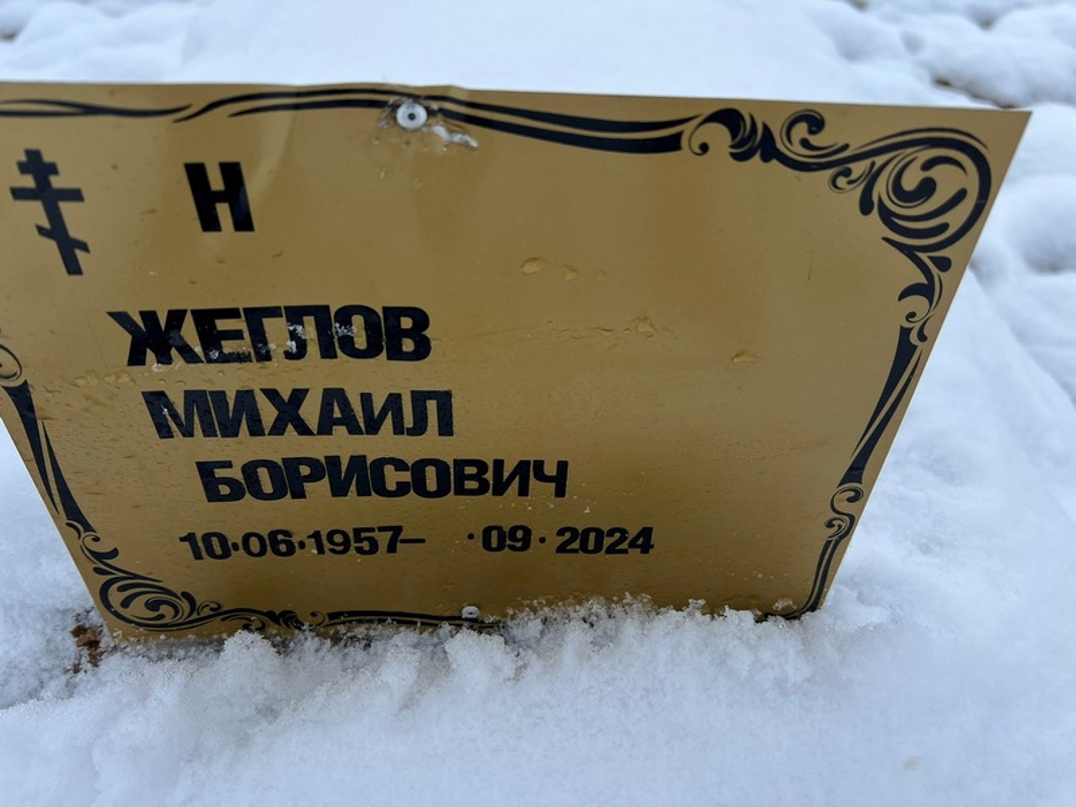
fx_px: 808
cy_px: 404
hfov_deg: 67.3
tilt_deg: -45.0
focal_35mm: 26
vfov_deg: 53.1
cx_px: 538
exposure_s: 1/499
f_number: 1.5
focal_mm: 5.7
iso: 50
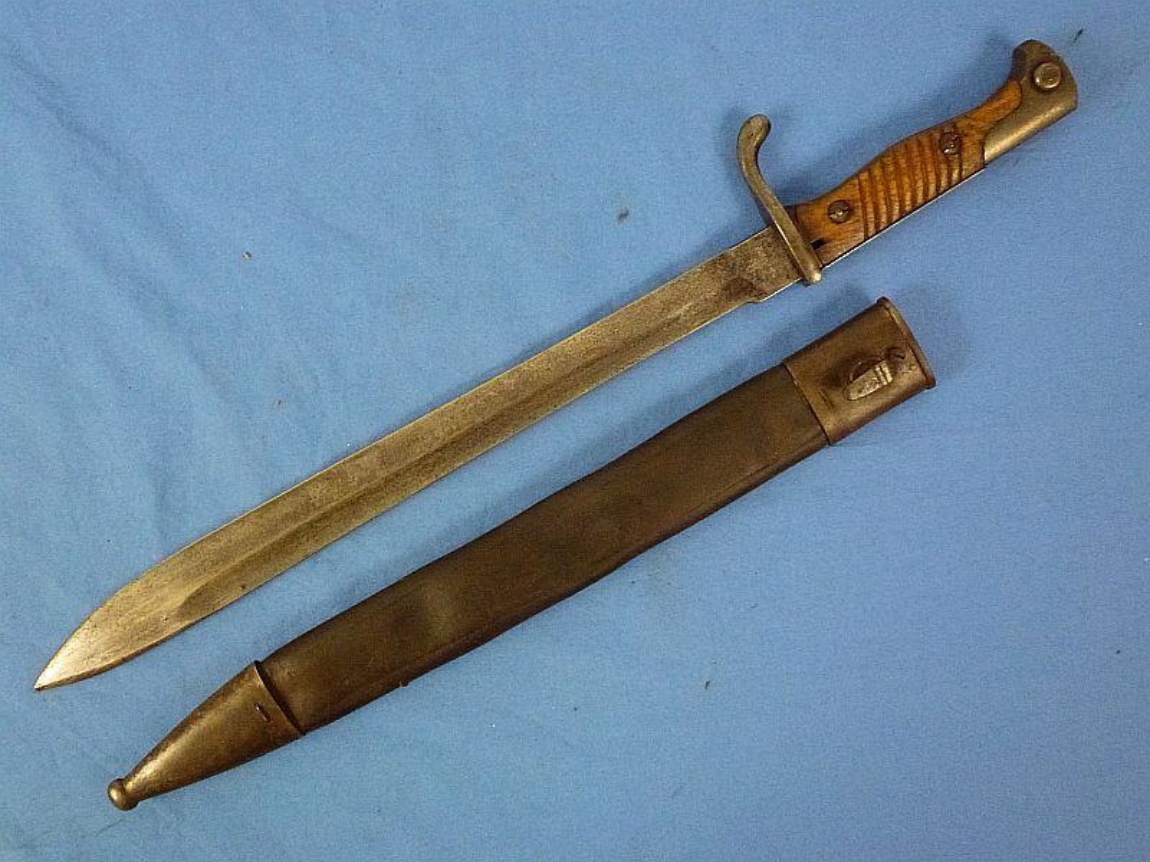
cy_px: 431
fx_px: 997
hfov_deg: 60.0
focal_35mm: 30
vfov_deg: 46.8
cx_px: 575
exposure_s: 1/250
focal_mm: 5.4
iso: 800
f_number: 3.5
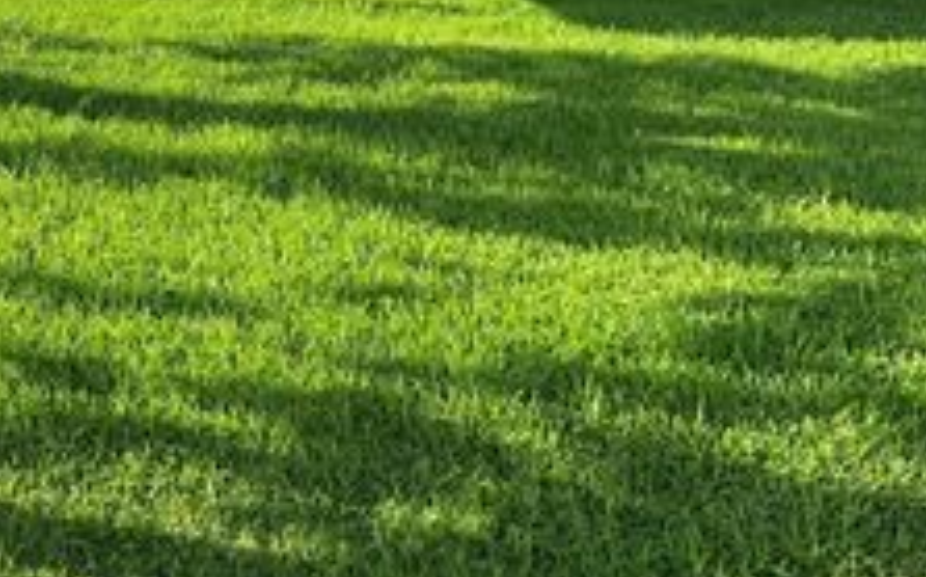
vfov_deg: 20.0
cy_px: -60
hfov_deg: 32.3
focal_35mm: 62
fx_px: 1563
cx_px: 212
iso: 40
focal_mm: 4.25
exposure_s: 1/1007
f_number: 1.8
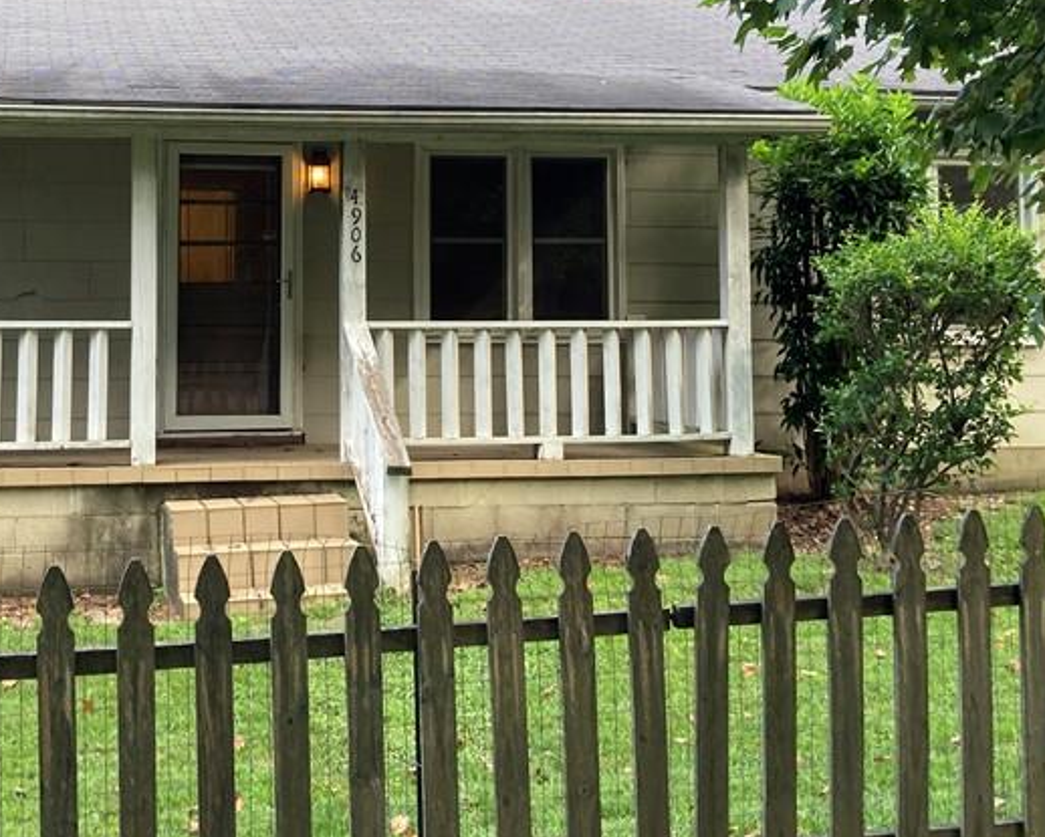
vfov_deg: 27.9
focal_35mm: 54
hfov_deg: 34.2
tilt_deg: +5.2
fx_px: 1671
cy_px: 262
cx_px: 293
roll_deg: -0.1
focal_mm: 3.99
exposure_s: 1/121
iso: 32
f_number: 1.8
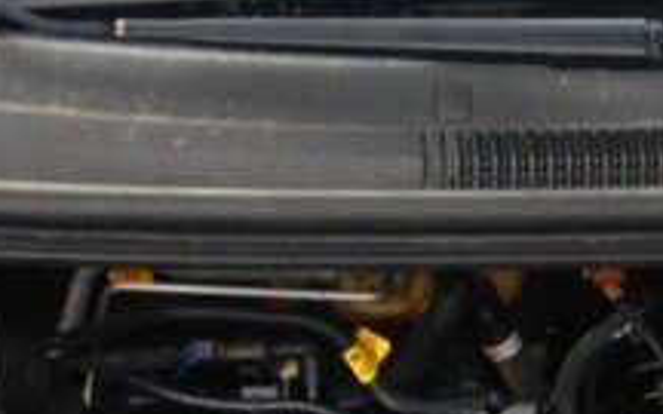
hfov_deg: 19.4
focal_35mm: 107
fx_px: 1933
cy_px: 532
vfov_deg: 11.9
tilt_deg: -45.1
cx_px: 405
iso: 50
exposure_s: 1/30
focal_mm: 4.12
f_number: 2.4
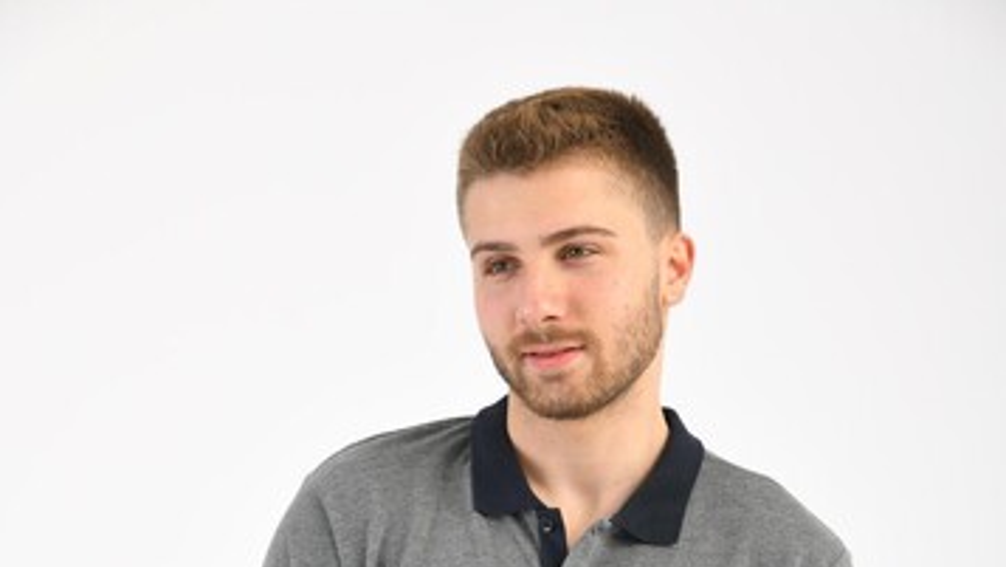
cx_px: 504
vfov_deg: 10.7
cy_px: 731
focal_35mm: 111
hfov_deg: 19.3
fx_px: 2962
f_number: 7.1
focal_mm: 70
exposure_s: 1/160
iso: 100
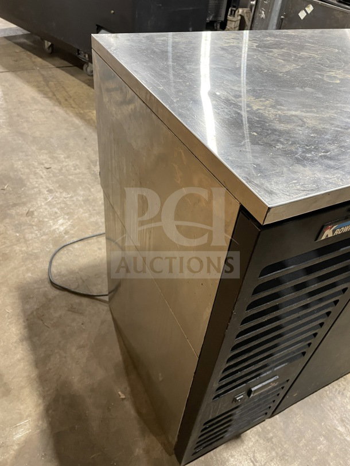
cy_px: 233
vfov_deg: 67.3
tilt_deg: -41.7
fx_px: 350
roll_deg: -8.0
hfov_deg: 53.1
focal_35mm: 26
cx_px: 175
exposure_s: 1/60
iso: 400
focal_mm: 4.2
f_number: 1.6
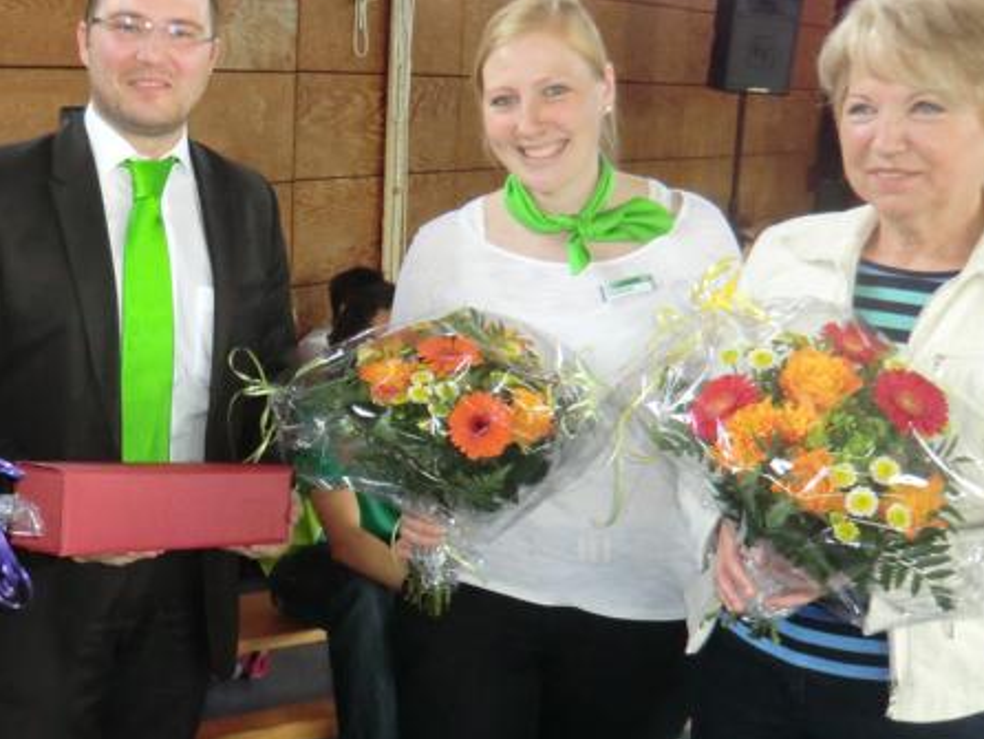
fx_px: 1479
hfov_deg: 35.7
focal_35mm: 52
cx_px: 207
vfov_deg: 28.0
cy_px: 448
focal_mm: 5.2
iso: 400
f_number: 3.5
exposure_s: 1/60
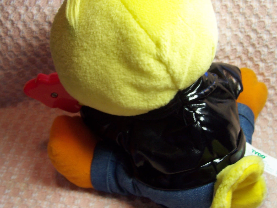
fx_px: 336
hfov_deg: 44.8
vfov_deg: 34.3
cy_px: 113
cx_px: 149
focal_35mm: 42
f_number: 2.8
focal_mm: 5.6
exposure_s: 1/45
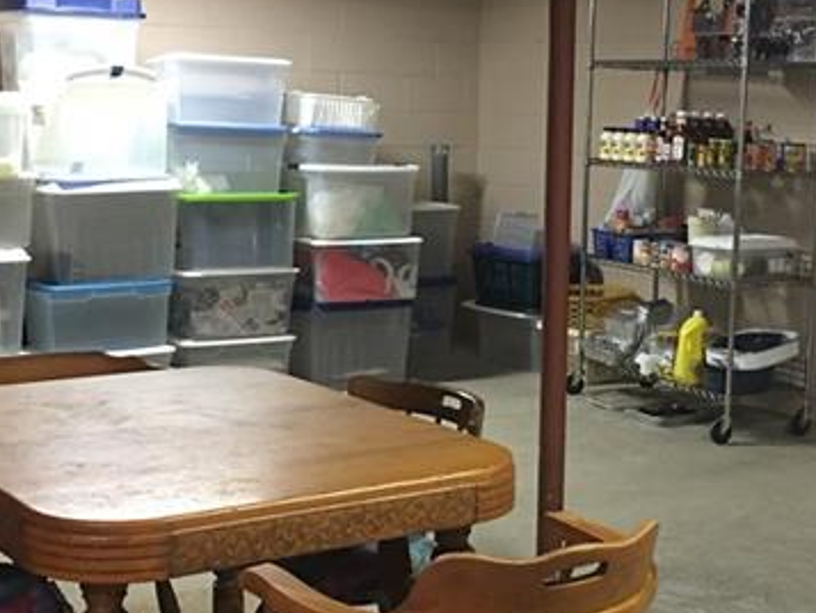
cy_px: 290
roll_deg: -2.1
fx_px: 1533
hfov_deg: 29.6
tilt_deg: -5.8
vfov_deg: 22.6
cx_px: 549
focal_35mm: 65
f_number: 2.2
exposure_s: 1/10
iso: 80
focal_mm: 4.15
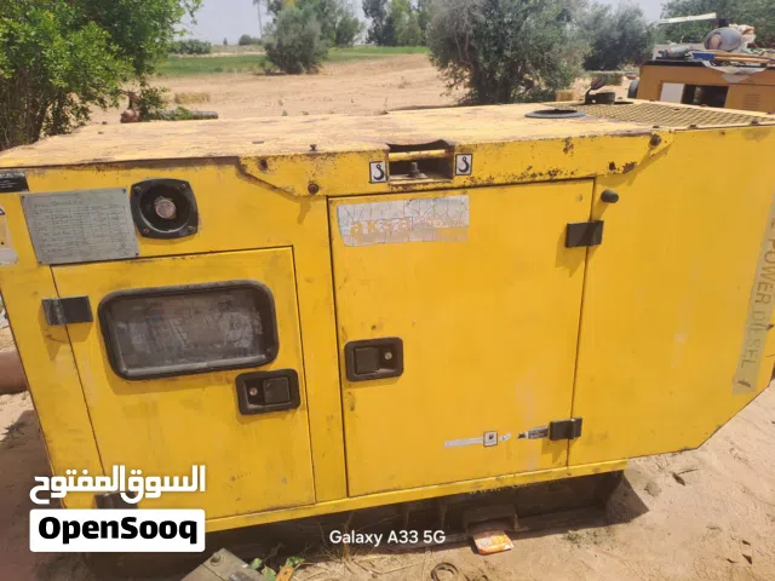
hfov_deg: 69.4
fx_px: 560
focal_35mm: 25
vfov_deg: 54.9
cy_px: 290
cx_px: 388
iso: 32
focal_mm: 4.65
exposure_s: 1/1267
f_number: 1.8
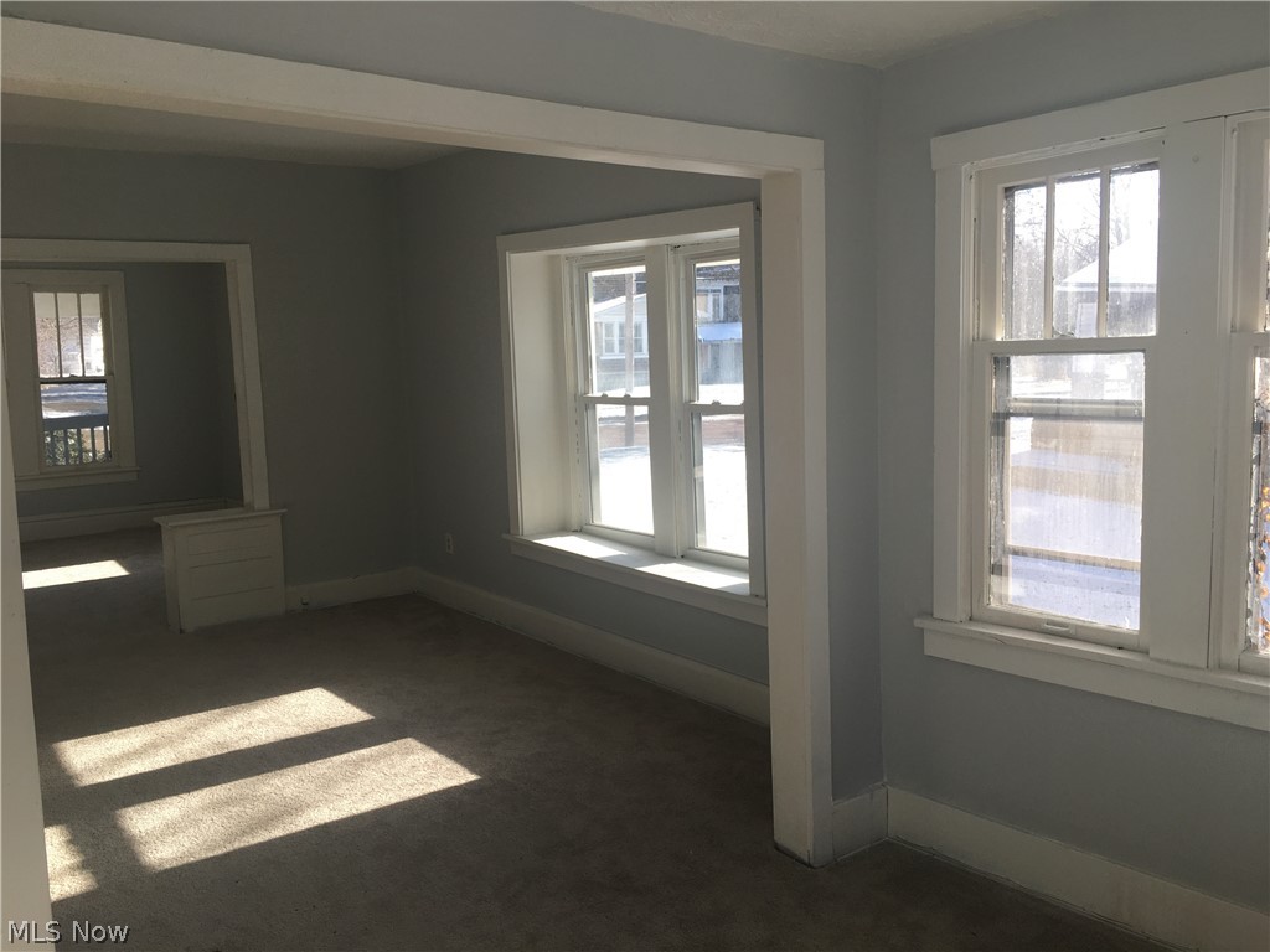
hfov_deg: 61.7
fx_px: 1064
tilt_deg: -6.5
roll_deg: +0.6
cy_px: 476
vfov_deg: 48.2
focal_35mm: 29
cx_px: 635
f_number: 2.2
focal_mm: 4.15
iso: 25
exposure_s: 1/219
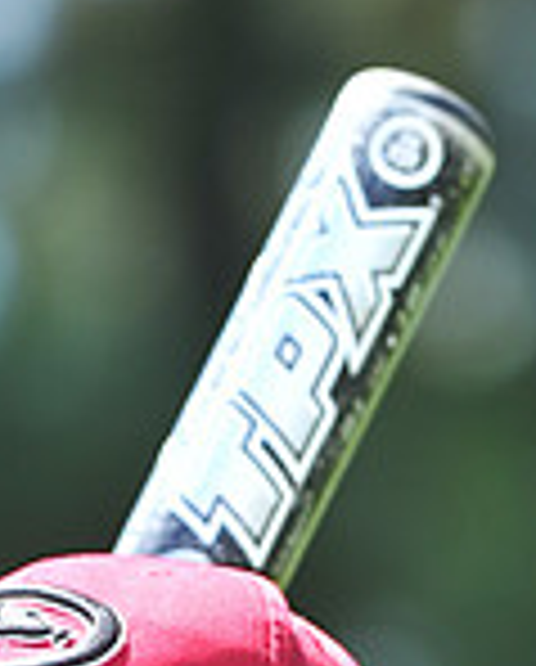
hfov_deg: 2.1
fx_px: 14510
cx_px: 68
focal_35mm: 734
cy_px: 1066
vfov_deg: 2.6
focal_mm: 200
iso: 200
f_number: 4.5
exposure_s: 1/500
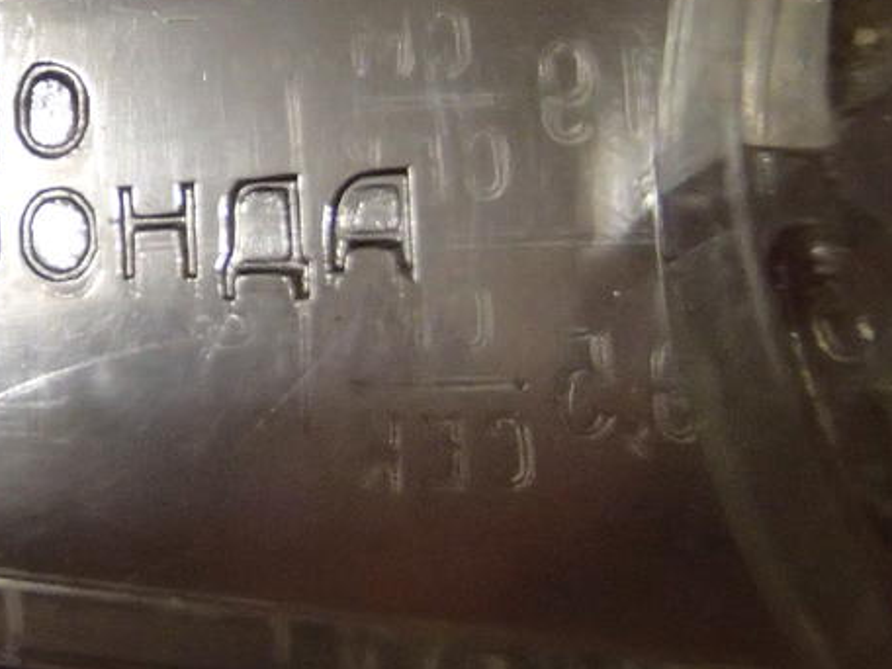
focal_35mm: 83
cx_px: -88
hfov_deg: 22.3
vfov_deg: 17.7
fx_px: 2139
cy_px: 158
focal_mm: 6.64
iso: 1250
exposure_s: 1/40
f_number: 4.7
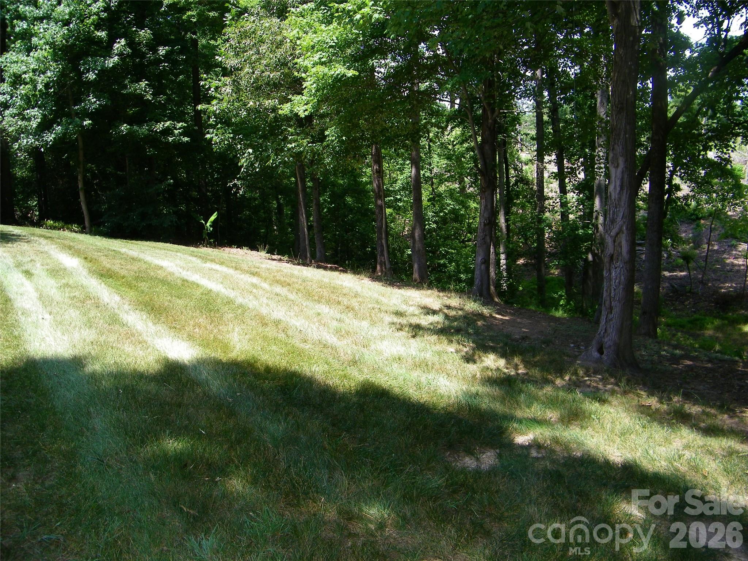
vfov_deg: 49.7
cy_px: 280
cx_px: 374
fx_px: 605
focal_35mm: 28
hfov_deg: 63.4
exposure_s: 1/250
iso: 80
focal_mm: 5
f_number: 3.5
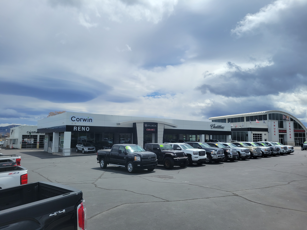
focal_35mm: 26
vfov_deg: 53.1
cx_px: 154
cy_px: 115
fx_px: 231
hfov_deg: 67.3
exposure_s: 1/5842
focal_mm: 5.4
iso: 40
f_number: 1.8
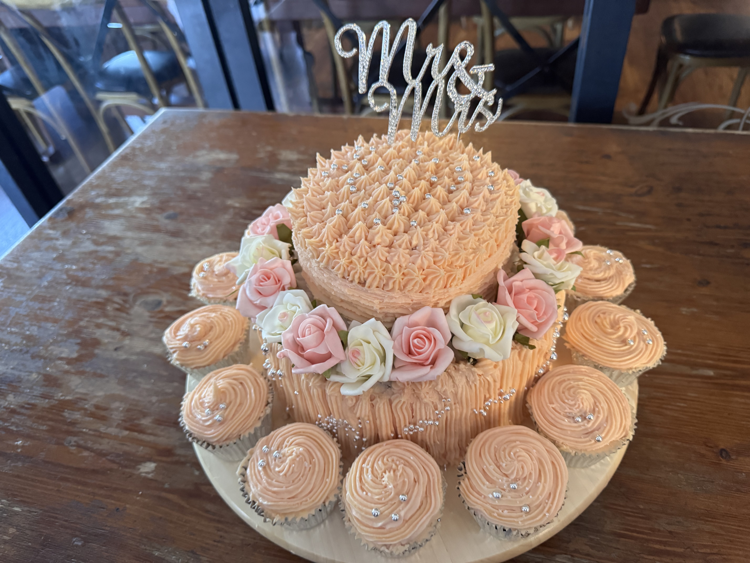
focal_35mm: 24
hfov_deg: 71.6
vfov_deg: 56.8
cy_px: 282
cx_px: 375
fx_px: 520
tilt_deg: -42.7
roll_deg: +7.6
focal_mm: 6.76
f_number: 1.78
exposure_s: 1/49
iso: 800
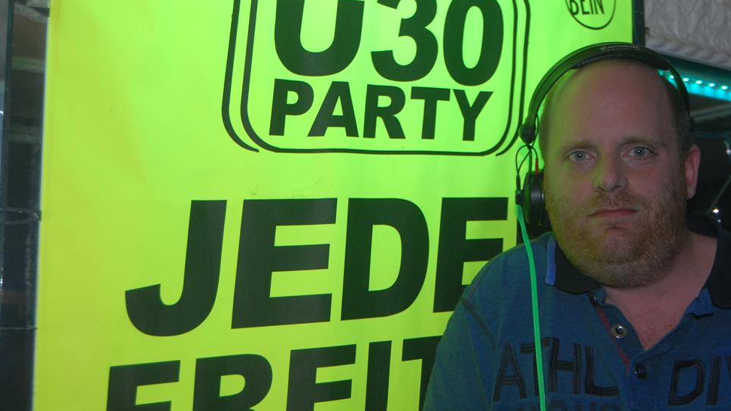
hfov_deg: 33.3
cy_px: 226
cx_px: 397
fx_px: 1221
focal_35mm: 63
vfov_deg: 19.1
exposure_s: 1/8
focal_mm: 34
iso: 400
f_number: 5.6
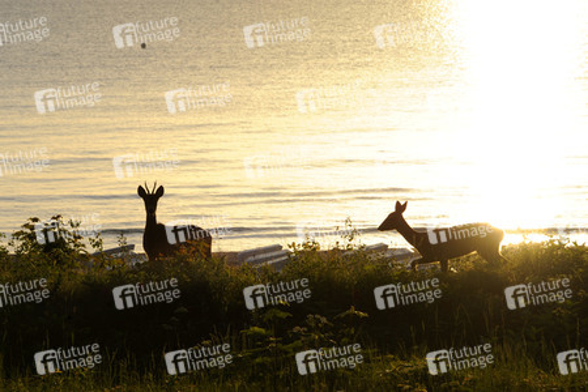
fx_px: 2368
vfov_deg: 9.5
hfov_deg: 14.2
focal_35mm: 145
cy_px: 196
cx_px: 294
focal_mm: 145
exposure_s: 1/800
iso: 500
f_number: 14
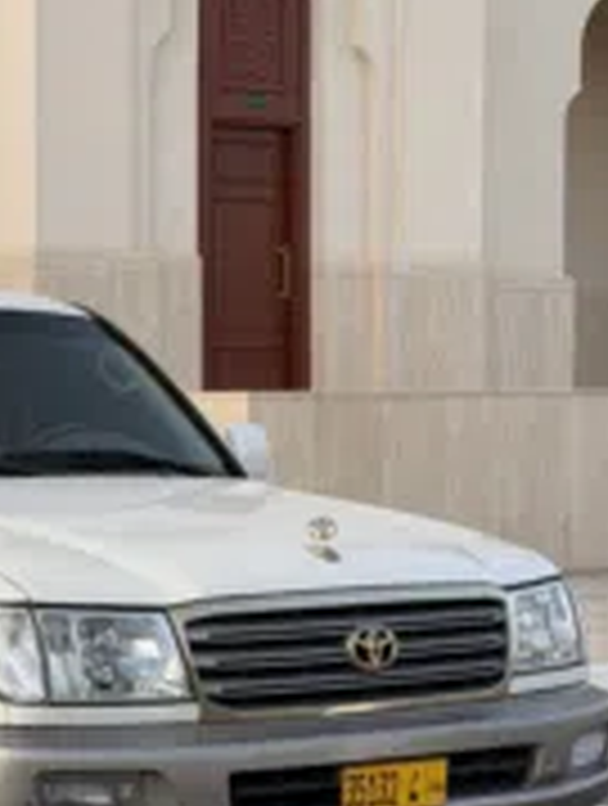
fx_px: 2497
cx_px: -32
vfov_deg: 18.3
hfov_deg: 13.6
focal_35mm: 107
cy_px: 459
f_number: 1.78
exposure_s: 1/1883
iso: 64
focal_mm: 6.76
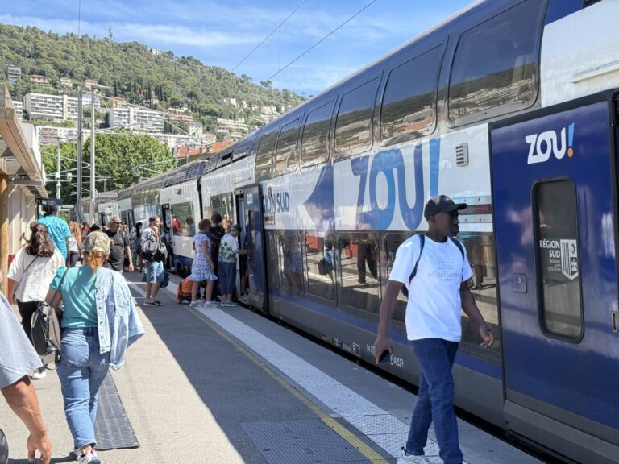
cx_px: 310
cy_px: 232
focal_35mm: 48
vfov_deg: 30.3
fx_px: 858
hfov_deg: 39.7
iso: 80
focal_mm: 6.76
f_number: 1.78
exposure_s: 1/2146
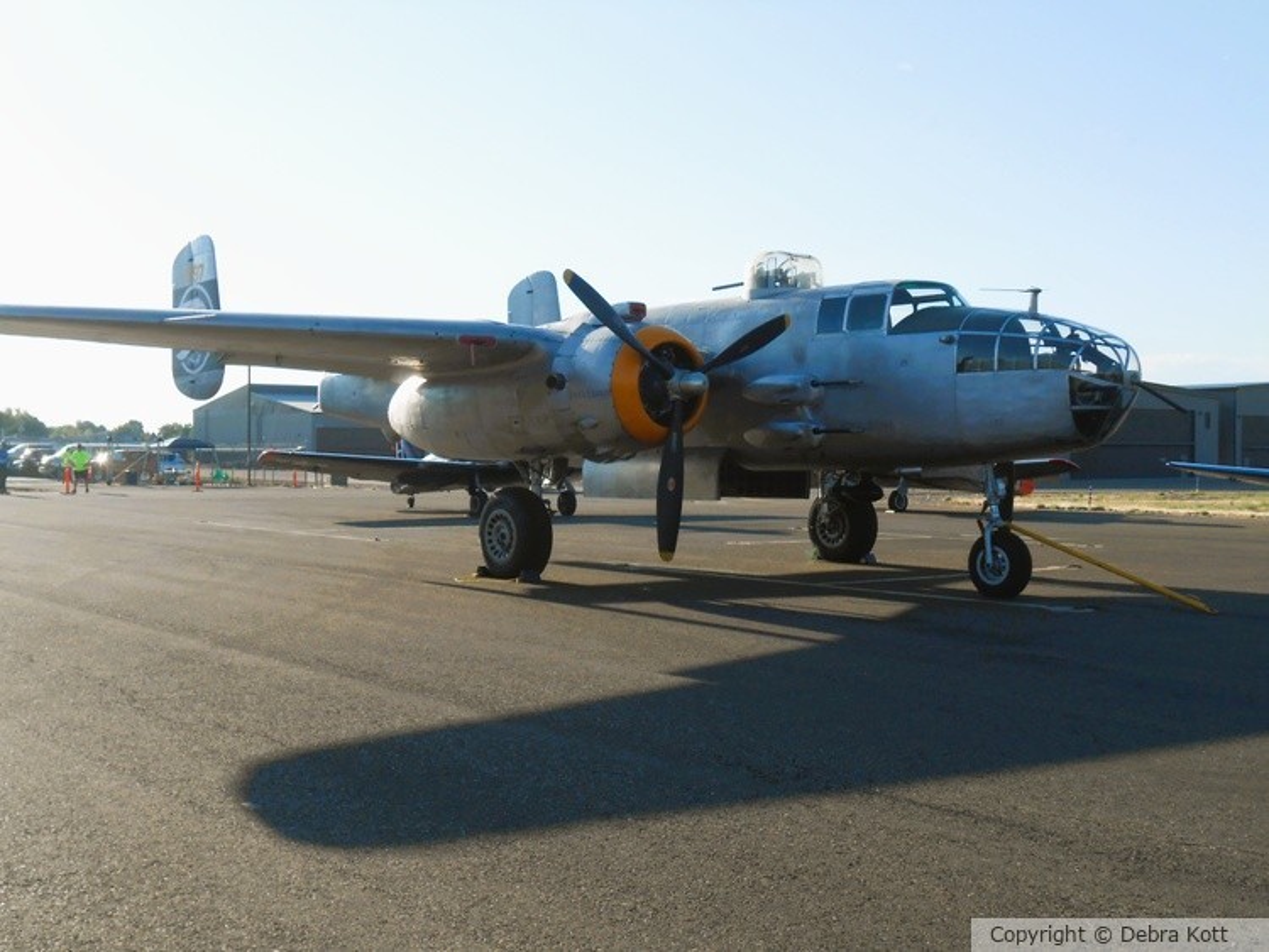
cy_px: 476
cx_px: 634
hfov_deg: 42.9
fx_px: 1614
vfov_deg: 32.9
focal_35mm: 44
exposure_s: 1/500
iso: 80
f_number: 4.5
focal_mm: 7.8
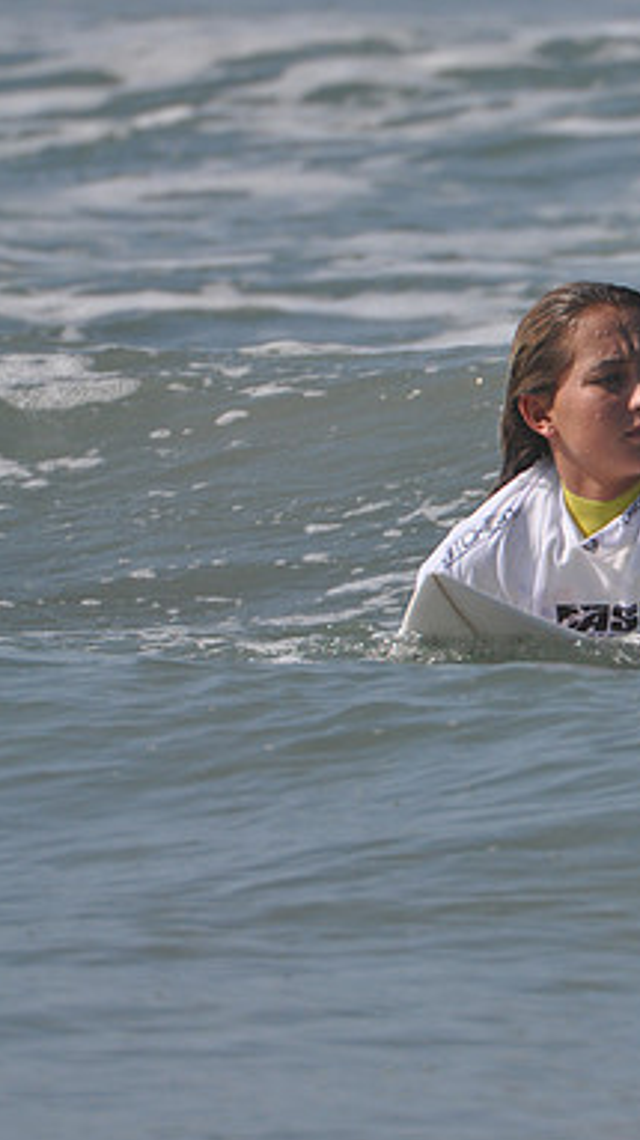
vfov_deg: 1.7
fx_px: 39492
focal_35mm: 1307
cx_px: 857
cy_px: 570
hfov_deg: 0.9
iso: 400
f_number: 7.1
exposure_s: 1/2000
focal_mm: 550
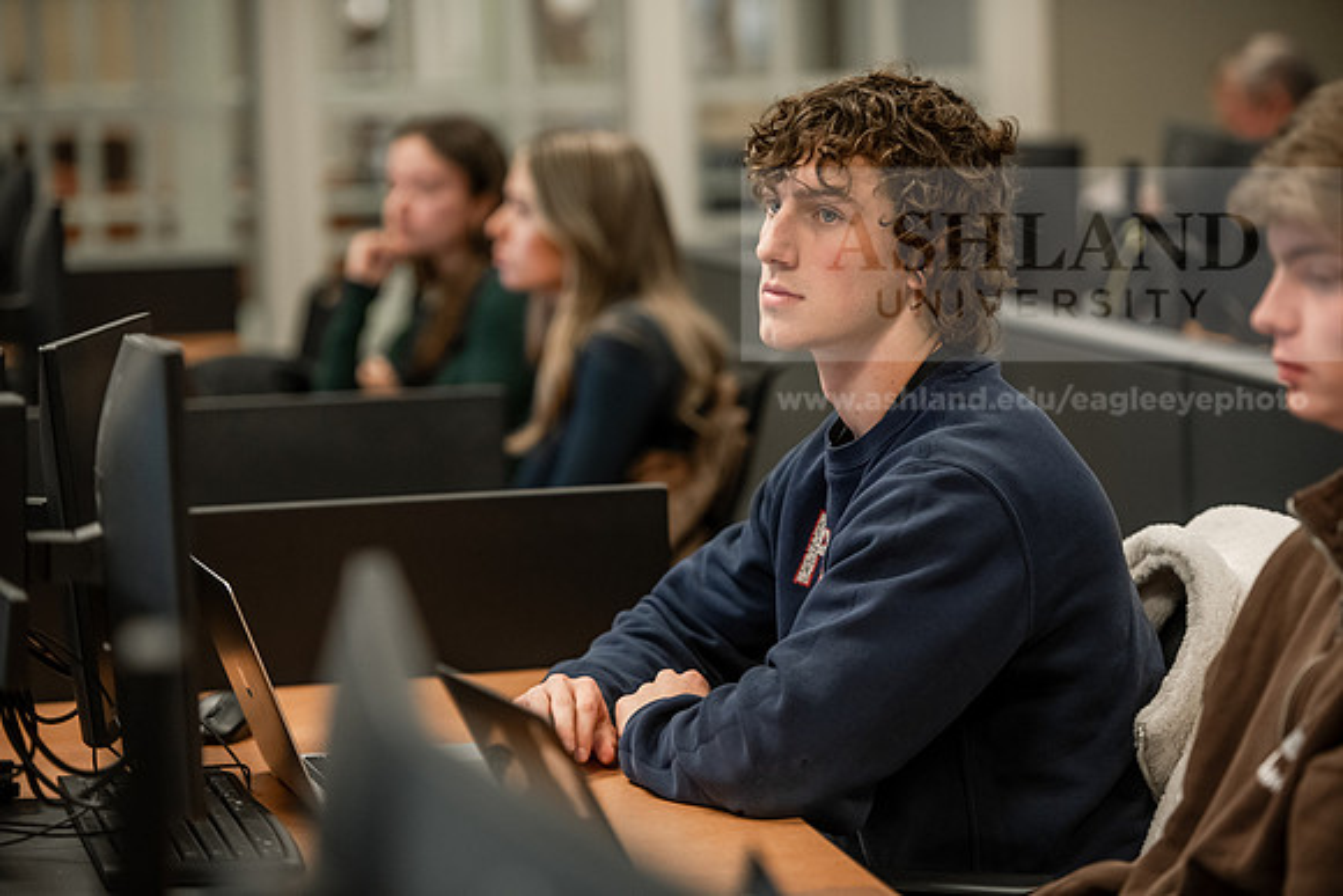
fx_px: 4851
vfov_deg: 10.6
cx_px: 672
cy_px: 448
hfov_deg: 15.8
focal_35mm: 130
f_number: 3.2
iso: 1250
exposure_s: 1/200
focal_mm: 130
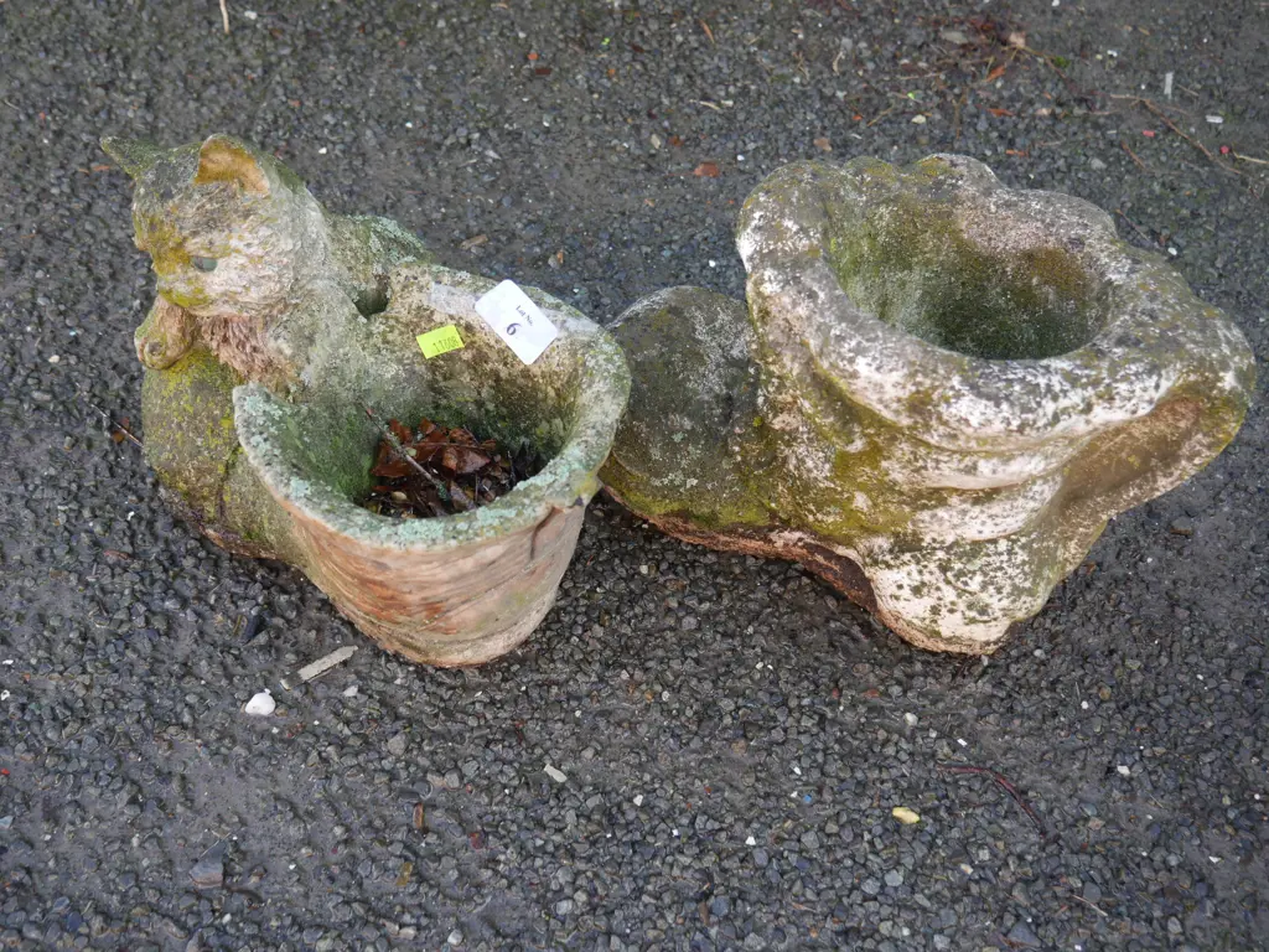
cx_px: 634
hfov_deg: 51.4
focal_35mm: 36
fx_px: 1320
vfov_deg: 39.7
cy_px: 476
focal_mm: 18
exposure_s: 1/125
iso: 200
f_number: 4
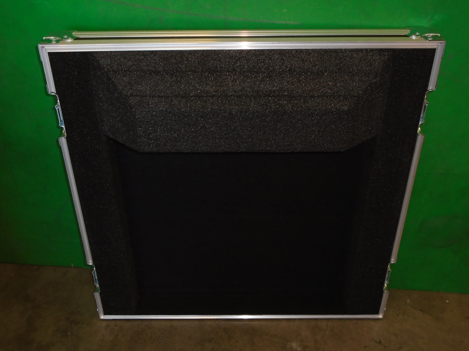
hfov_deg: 51.4
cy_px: 176
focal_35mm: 36
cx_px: 234
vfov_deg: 39.7
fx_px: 488
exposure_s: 1/40
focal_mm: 6.4
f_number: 3.8
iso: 200
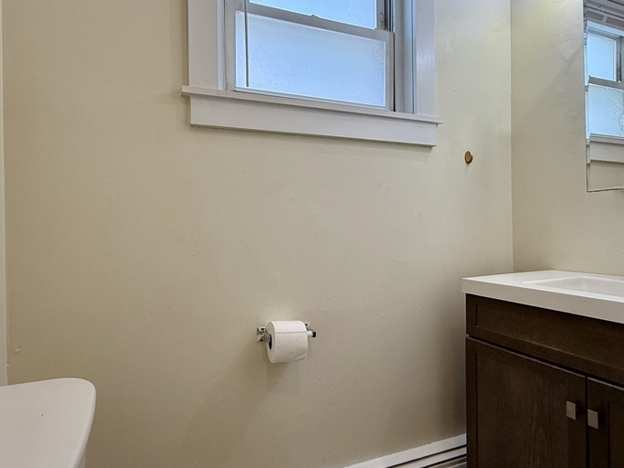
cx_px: 289
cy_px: 231
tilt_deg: +0.7
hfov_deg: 78.9
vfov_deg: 63.4
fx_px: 378
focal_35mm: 21
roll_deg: +1.0
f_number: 2.2
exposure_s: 1/120
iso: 100
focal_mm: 2.22
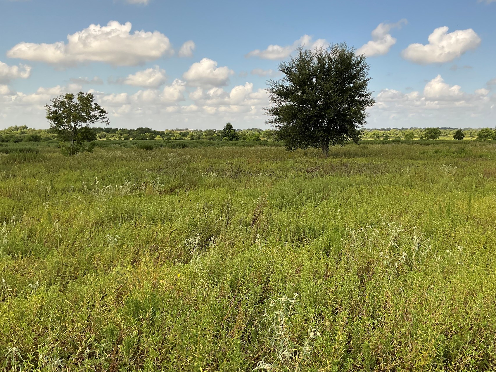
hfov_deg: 52.4
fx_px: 502
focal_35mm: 35
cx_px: 289
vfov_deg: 40.7
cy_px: 180
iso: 25
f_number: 1.8
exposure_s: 1/1577
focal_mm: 3
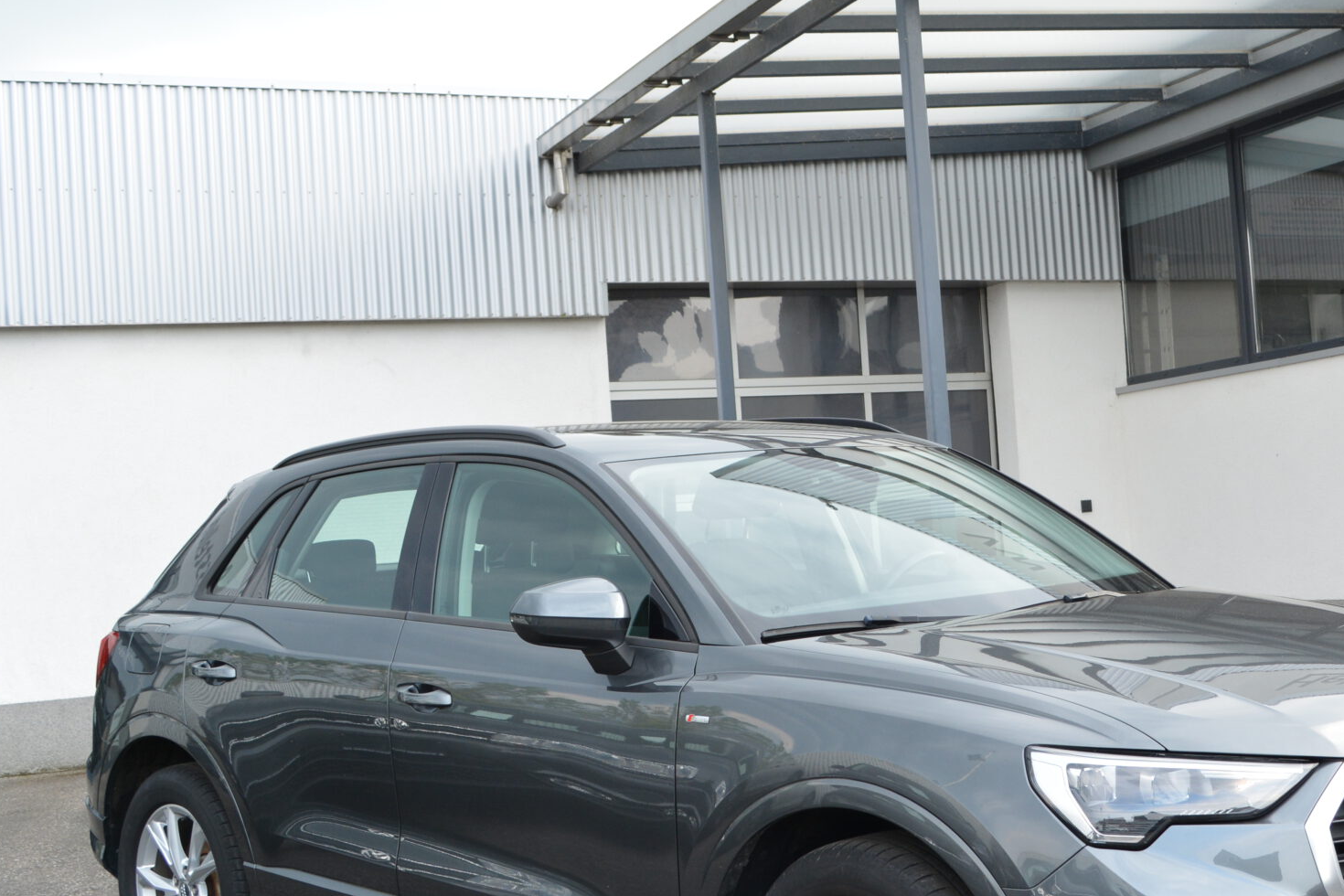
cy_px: 485
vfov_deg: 24.7
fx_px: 2048
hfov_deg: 35.5
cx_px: 1011
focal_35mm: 55
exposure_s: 1/125
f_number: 5.6
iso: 320
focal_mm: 21
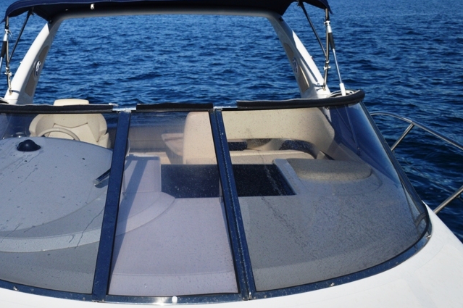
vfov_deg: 27.6
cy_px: 127
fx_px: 626
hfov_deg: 40.2
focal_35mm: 49
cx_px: 163
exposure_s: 1/4000
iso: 160
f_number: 3.8
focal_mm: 23
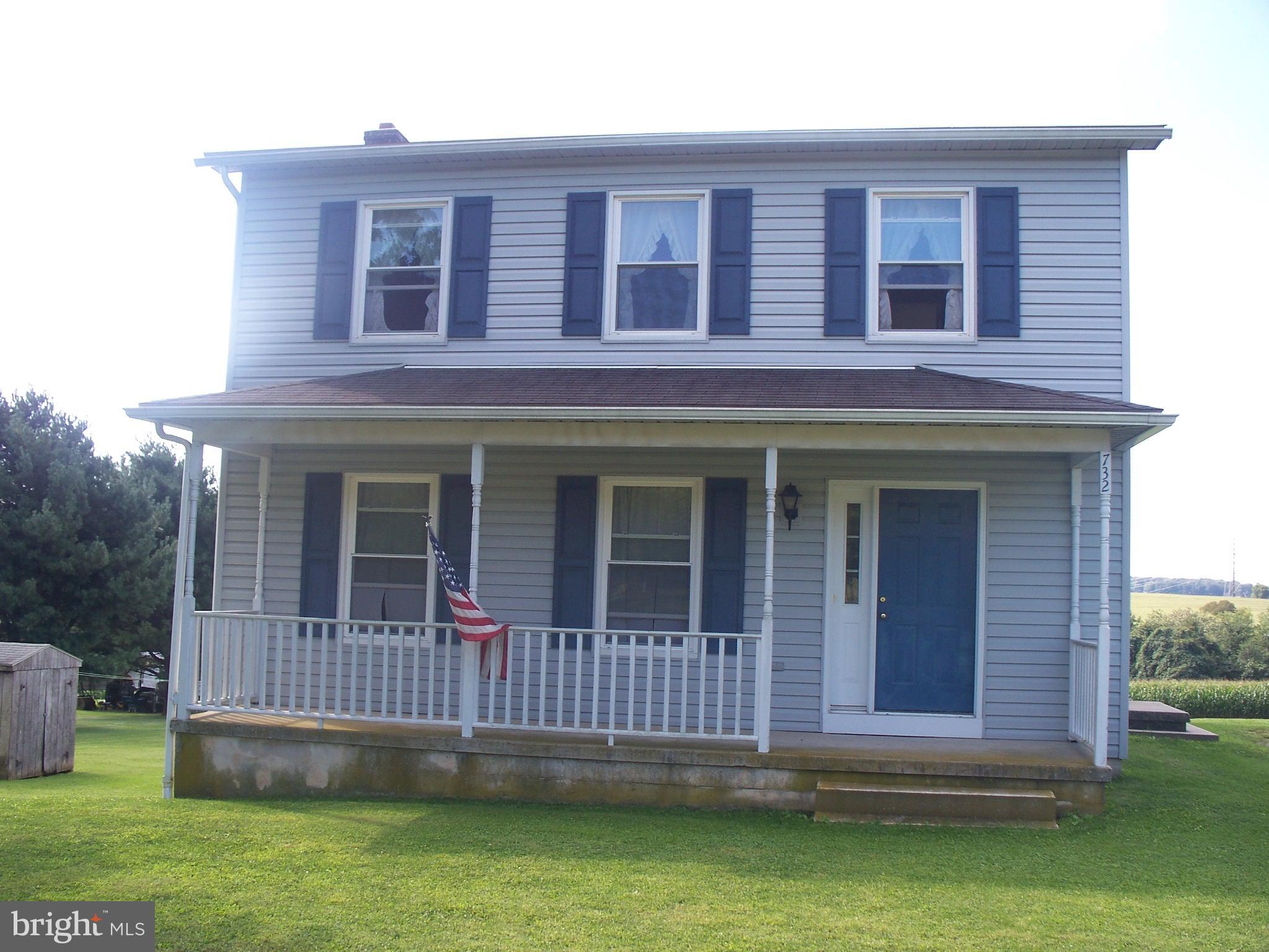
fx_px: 1320
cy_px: 476
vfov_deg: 39.7
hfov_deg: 51.4
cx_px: 634
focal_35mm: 36
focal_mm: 7.54
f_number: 2.8
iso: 80
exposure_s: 1/250
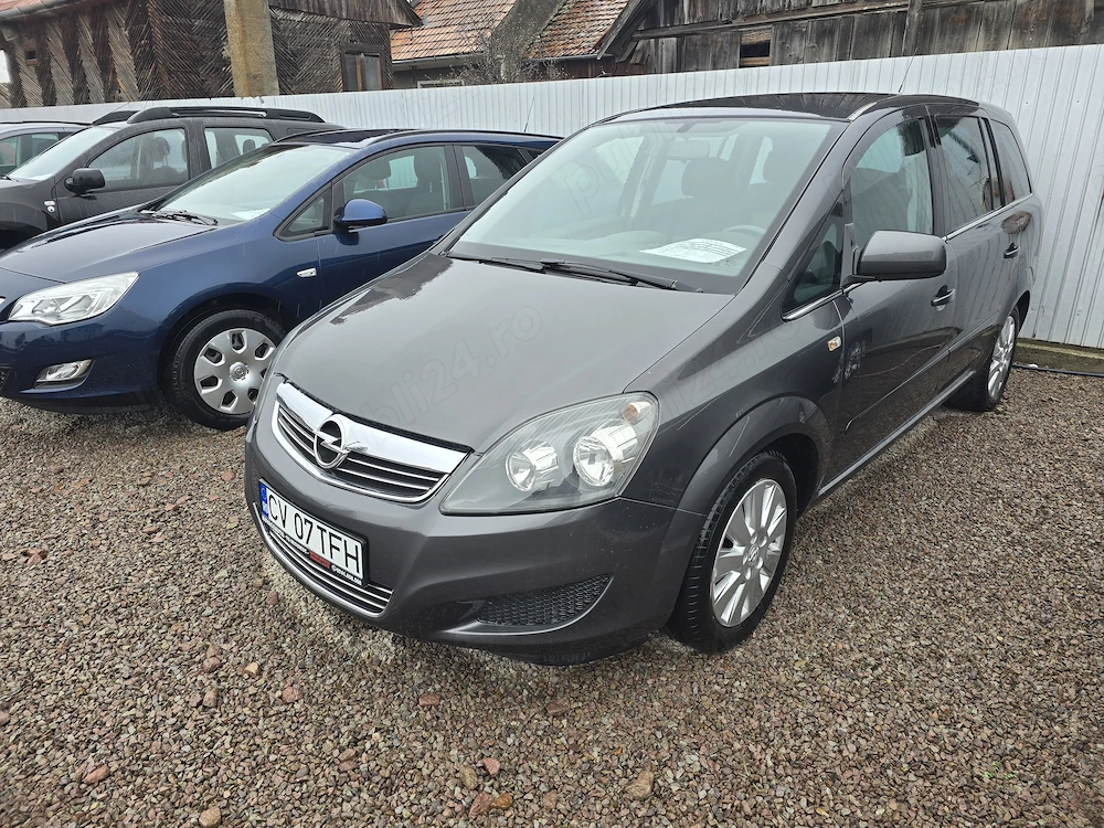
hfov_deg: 73.9
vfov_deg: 58.9
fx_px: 734
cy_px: 414
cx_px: 552
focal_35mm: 23
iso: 20
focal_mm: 6.3
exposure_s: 1/180
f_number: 1.7
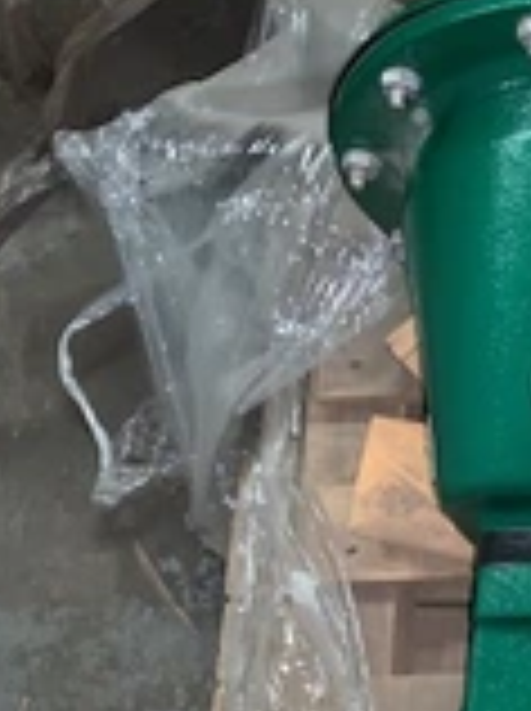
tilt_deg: -75.6
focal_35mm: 66
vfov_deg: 28.7
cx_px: 837
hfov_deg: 19.0
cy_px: 576
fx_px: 1354
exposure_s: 1/13
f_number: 1.8
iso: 125
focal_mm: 4.25
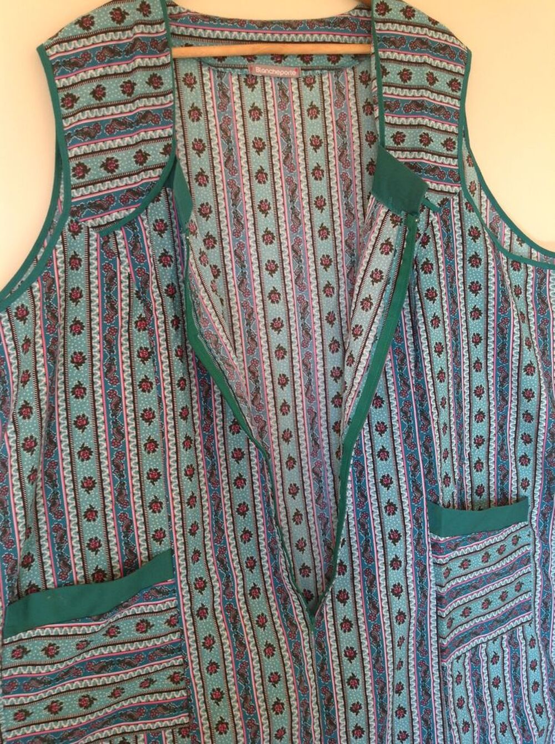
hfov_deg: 40.6
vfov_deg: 52.7
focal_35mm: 35
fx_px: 750
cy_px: 372
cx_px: 278
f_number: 2.4
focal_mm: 4.28
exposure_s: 1/20
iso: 50
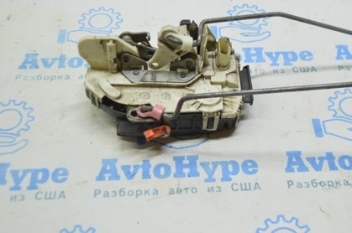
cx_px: 207
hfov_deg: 36.2
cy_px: 83
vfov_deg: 24.5
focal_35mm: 55
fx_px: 537
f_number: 4
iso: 400
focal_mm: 24
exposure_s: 1/40
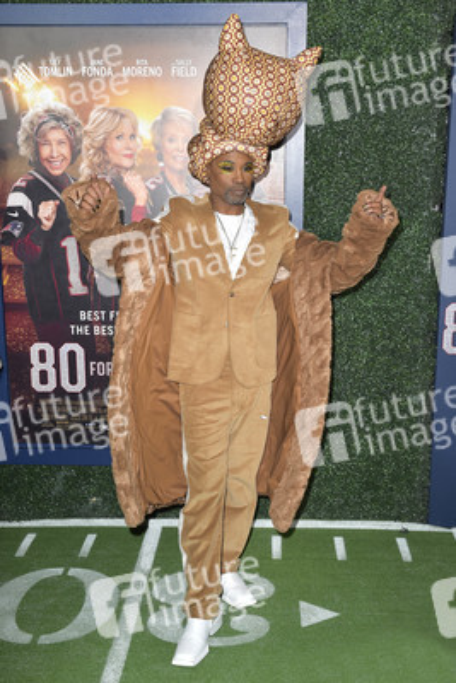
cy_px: 342
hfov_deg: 33.4
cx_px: 228
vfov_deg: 48.4
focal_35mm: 40
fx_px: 759
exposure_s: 1/250
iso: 500
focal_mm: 40
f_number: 6.3
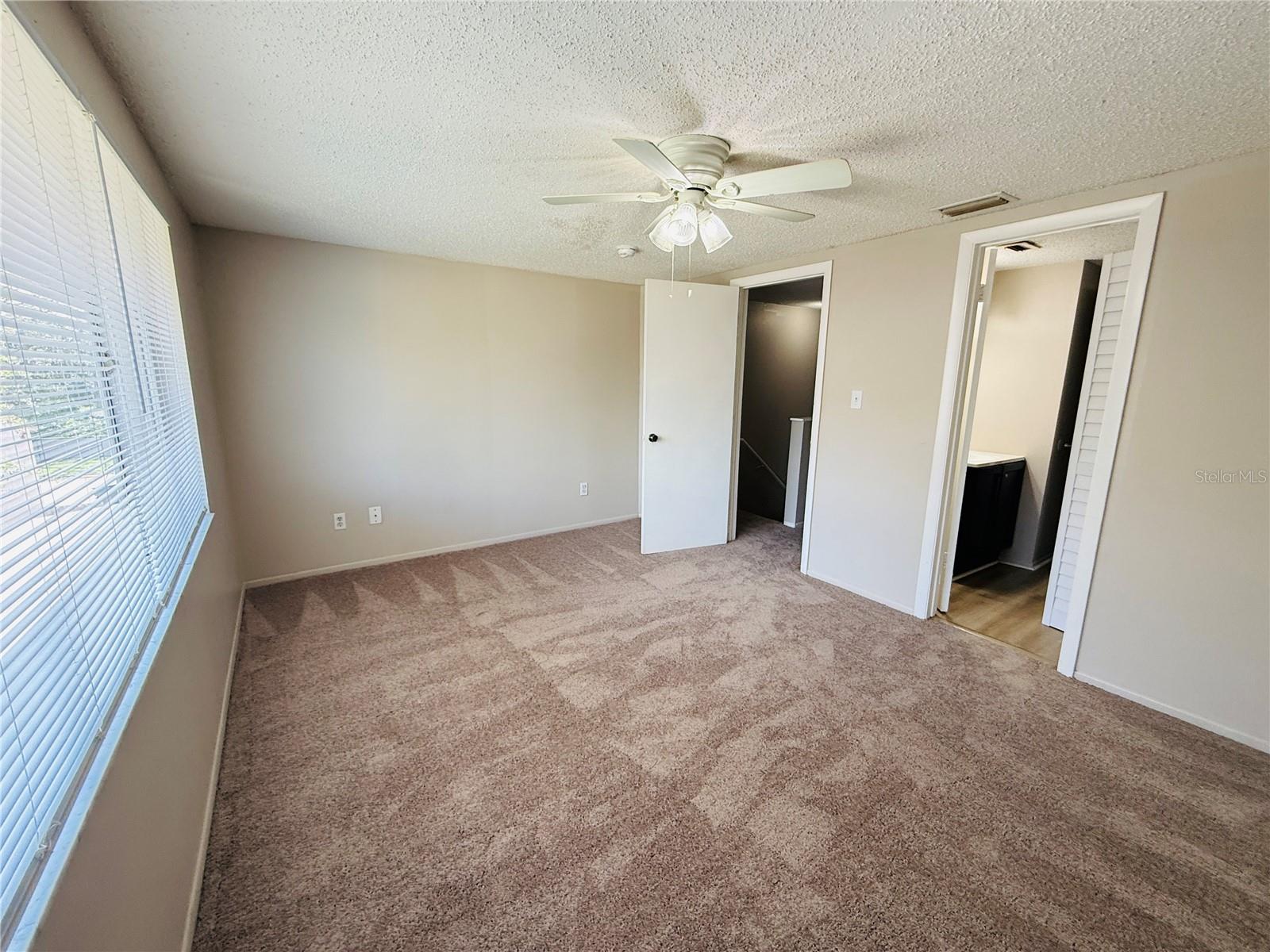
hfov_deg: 102.1
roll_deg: -0.6
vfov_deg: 85.7
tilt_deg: -10.7
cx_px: 635
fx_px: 514
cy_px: 476
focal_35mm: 14
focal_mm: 2.22
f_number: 2.2
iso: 160
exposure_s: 1/99
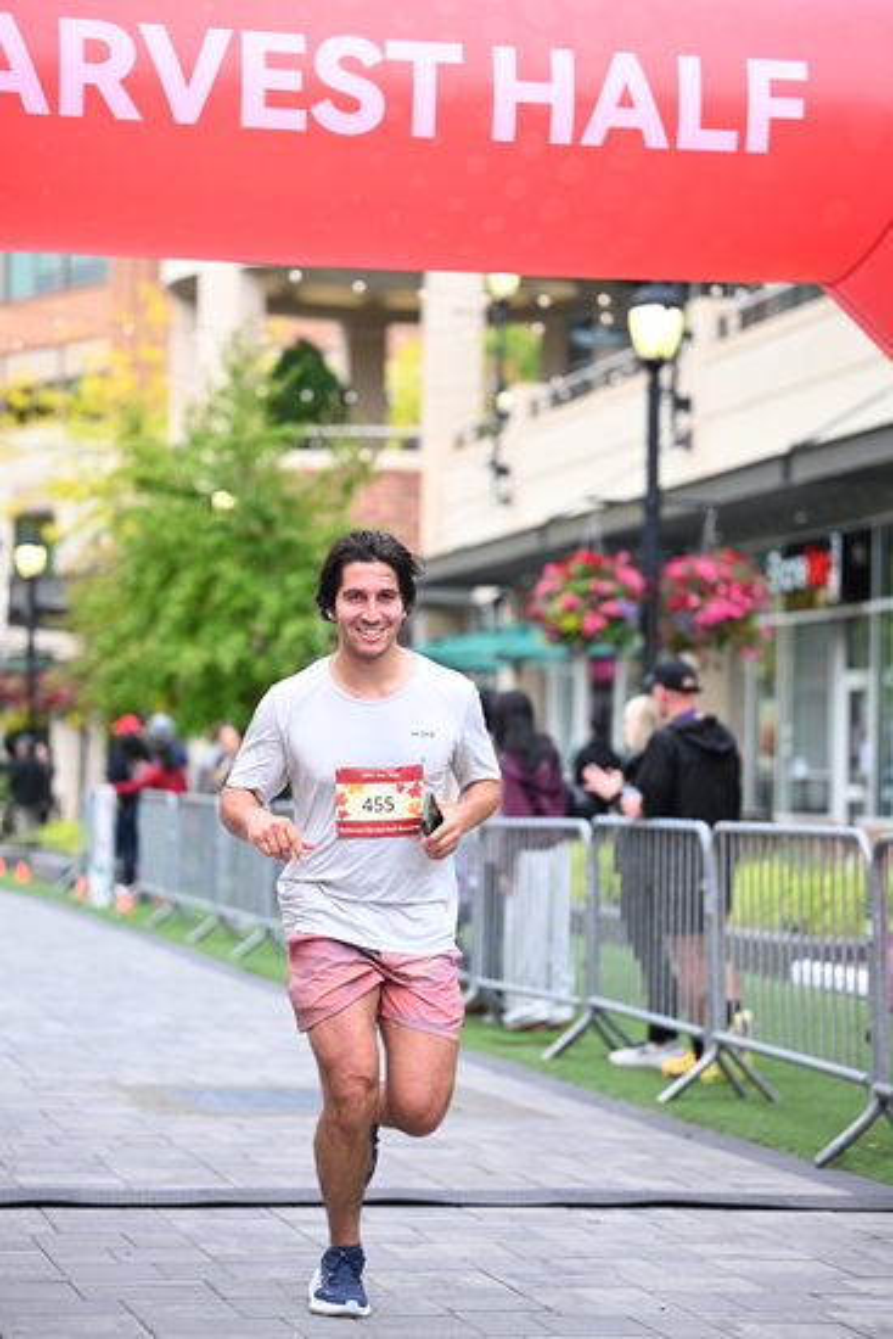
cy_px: 670
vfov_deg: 21.0
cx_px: 446
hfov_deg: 14.1
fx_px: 3607
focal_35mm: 97
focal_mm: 97
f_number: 2.8
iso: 1000
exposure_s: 1/1600
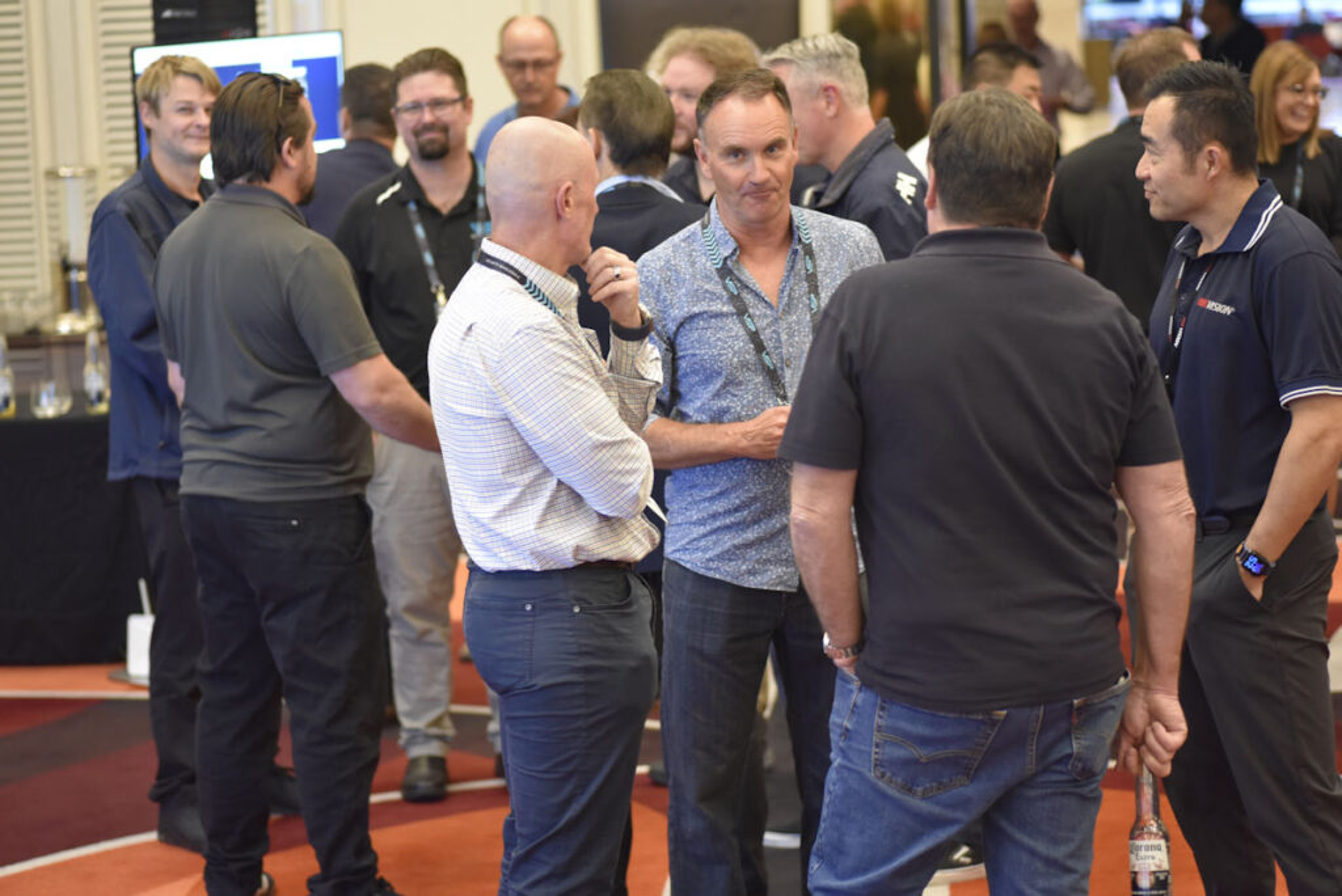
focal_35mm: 100
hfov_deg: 20.4
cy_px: 448
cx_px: 671
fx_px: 3730
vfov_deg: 13.7
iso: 3200
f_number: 2.8
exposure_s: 1/125
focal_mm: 100
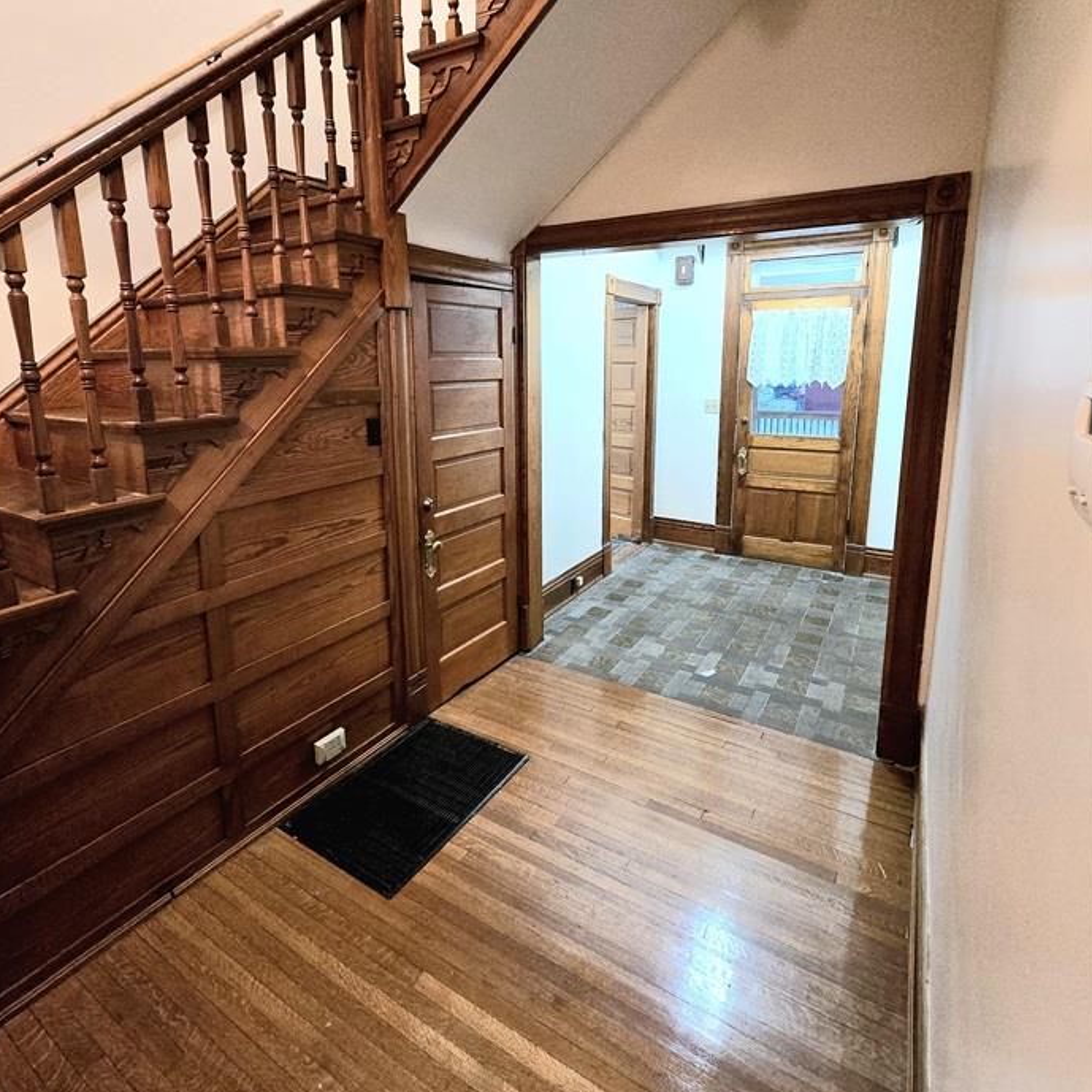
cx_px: 529
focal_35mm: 16
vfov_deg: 86.9
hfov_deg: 87.4
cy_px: 468
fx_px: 571
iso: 1000
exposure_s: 1/60.2
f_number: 2.2
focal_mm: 2.2
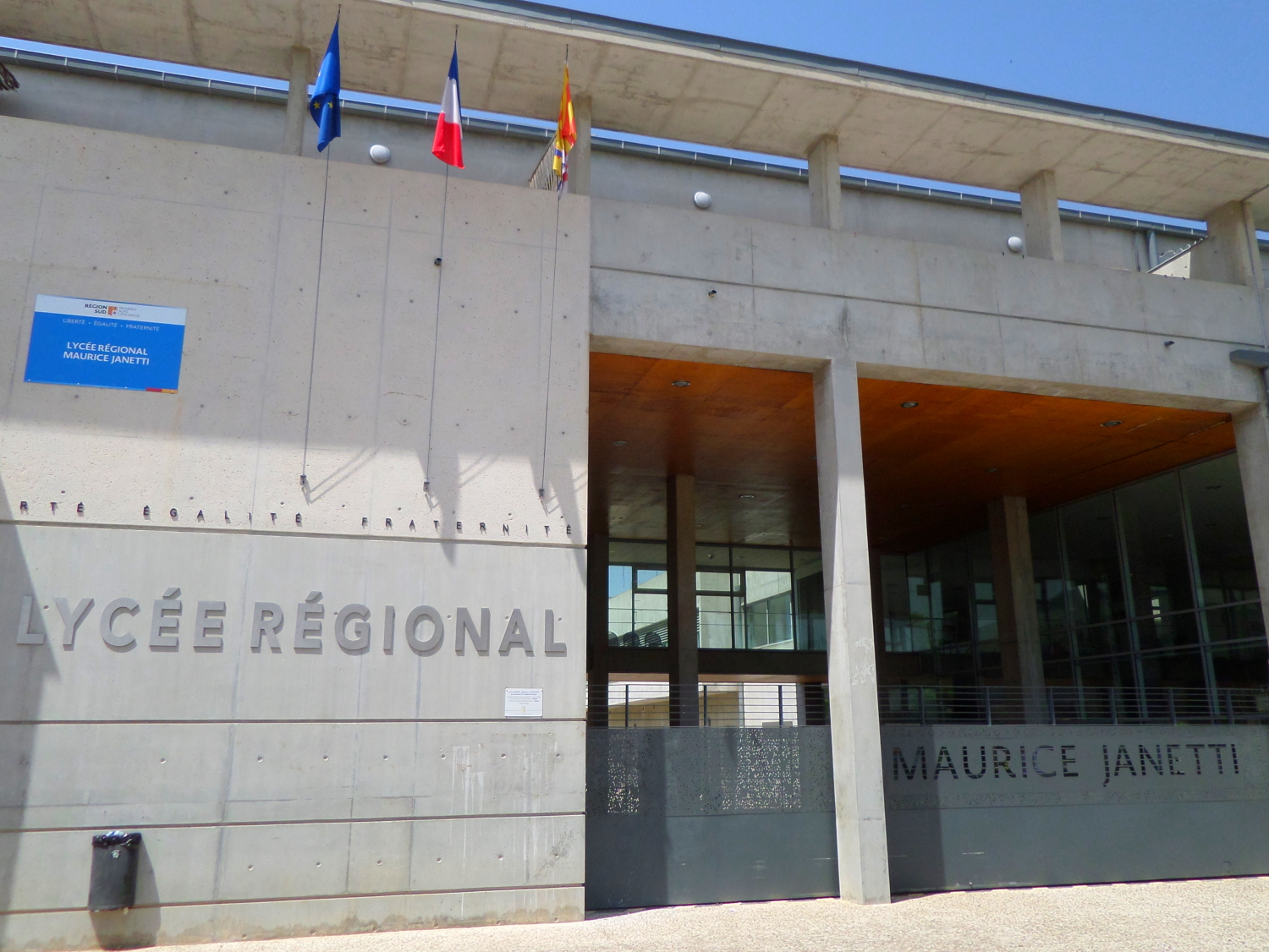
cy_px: 476
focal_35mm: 24
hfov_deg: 71.6
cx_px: 634
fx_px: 880
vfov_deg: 56.8
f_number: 3.1
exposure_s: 1/1000
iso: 80
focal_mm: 4.3
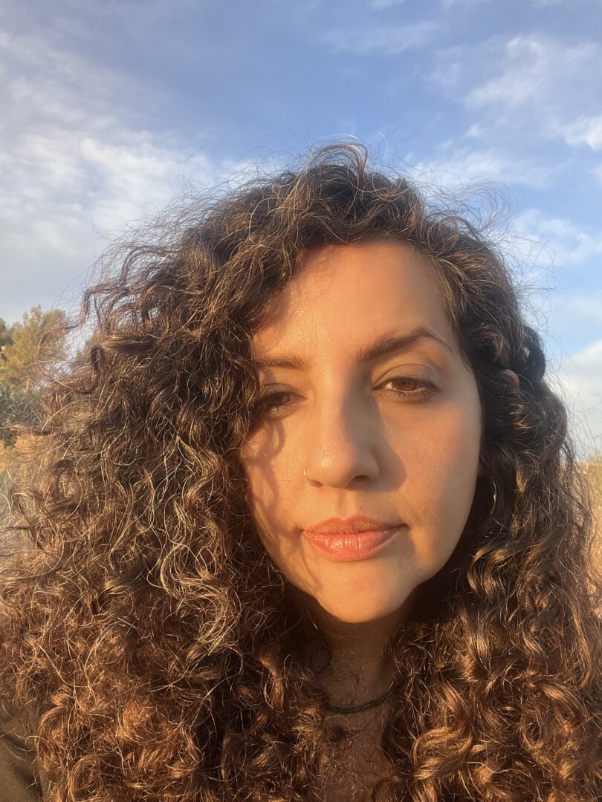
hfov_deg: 46.8
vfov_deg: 60.0
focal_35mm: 30
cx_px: 301
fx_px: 696
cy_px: 401
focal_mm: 2.71
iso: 32
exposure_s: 1/121
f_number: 2.2
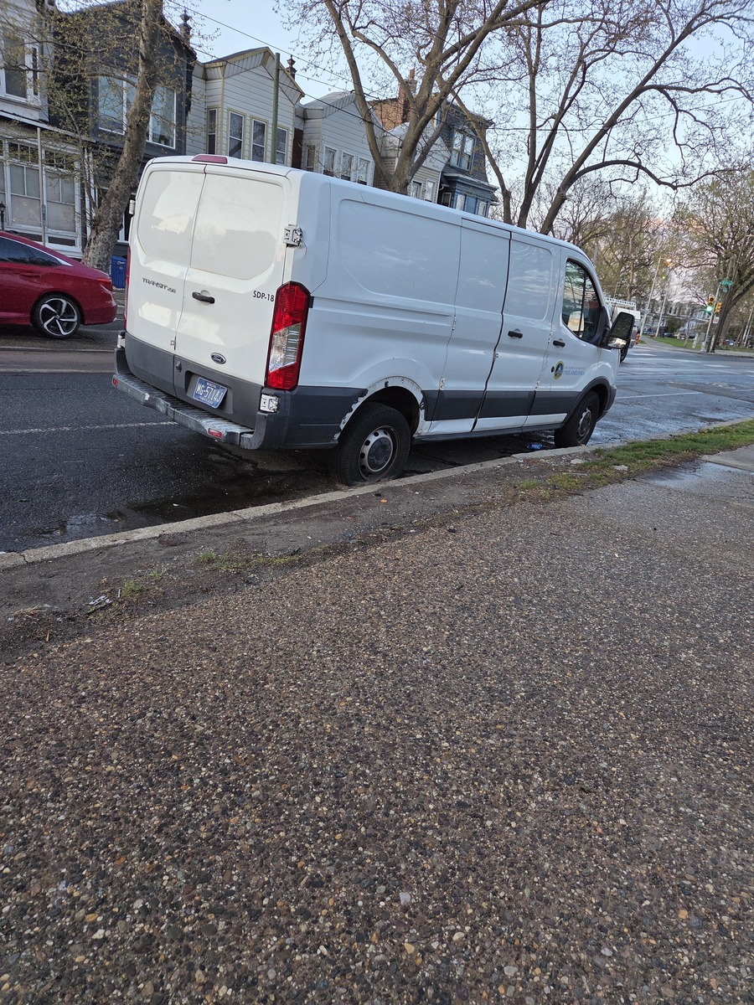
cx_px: 377
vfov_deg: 73.9
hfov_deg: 58.9
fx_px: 668
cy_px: 502
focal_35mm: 23
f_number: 1.8
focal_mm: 5.4
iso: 100
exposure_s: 1/180
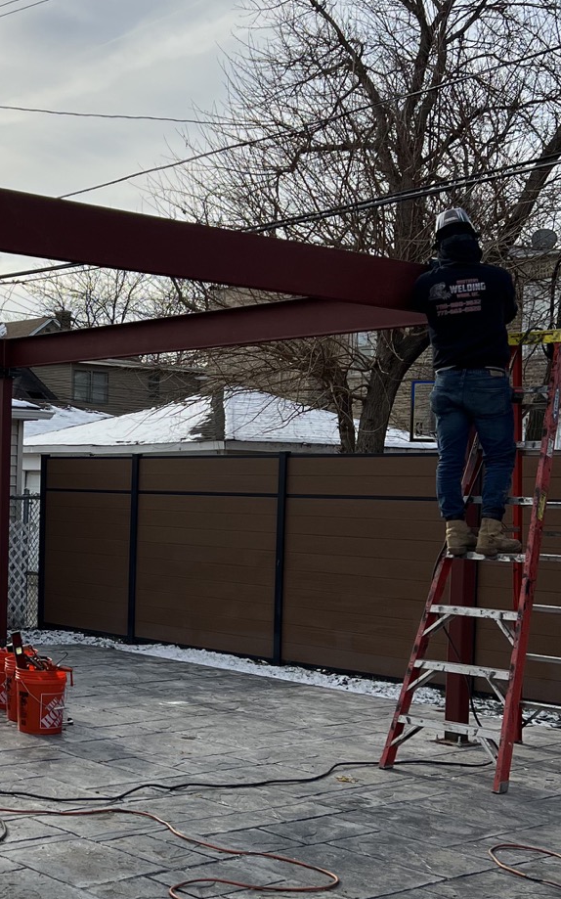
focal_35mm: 54
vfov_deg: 37.3
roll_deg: -0.8
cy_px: 560
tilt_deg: -2.7
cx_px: 1
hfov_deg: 23.0
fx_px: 1322
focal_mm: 5.7
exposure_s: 1/5319
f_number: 1.5
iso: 50
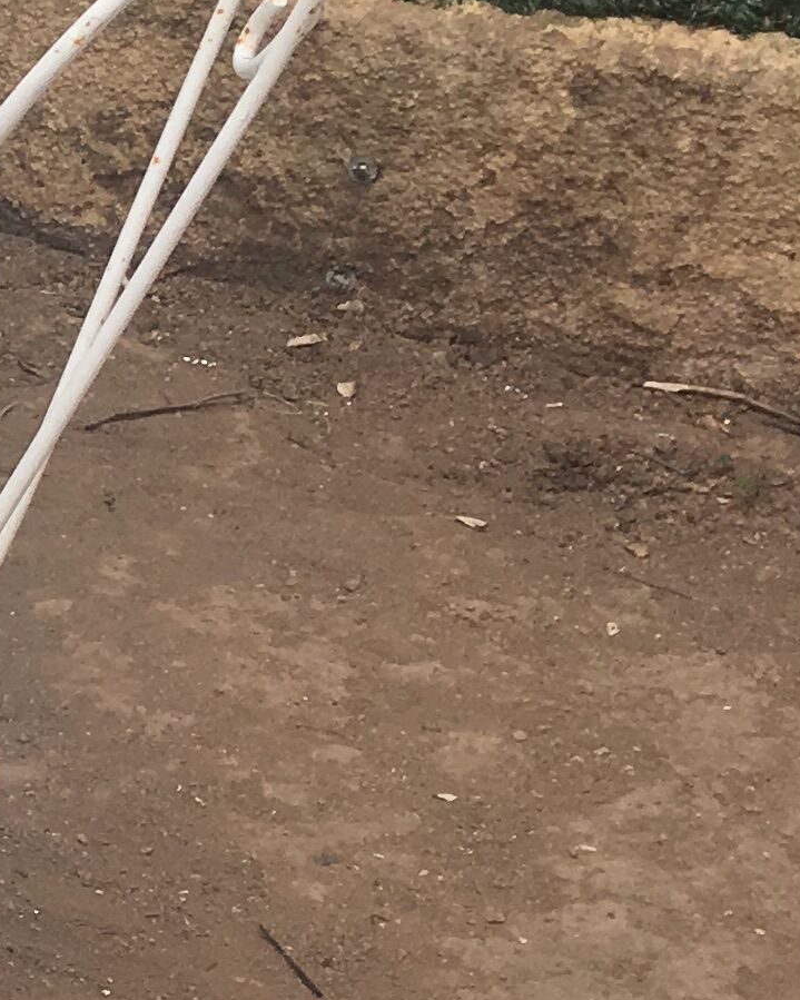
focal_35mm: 127
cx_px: -1130
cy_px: 468
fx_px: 3759
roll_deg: +0.8
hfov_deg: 10.4
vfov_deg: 15.2
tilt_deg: -26.9
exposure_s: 1/478
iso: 25
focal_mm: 4.15
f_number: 2.2
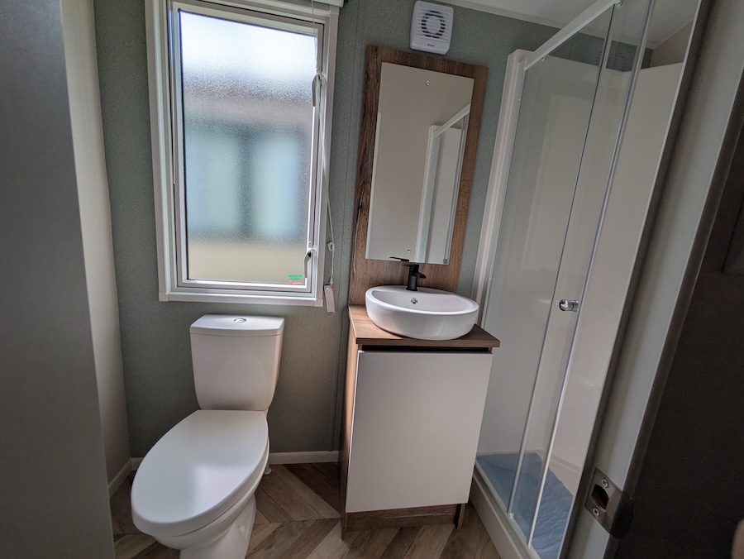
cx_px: 372
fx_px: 301
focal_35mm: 14
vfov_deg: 85.7
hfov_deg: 102.0
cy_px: 280
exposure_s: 1/943
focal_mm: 1.83
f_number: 2.2
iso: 46
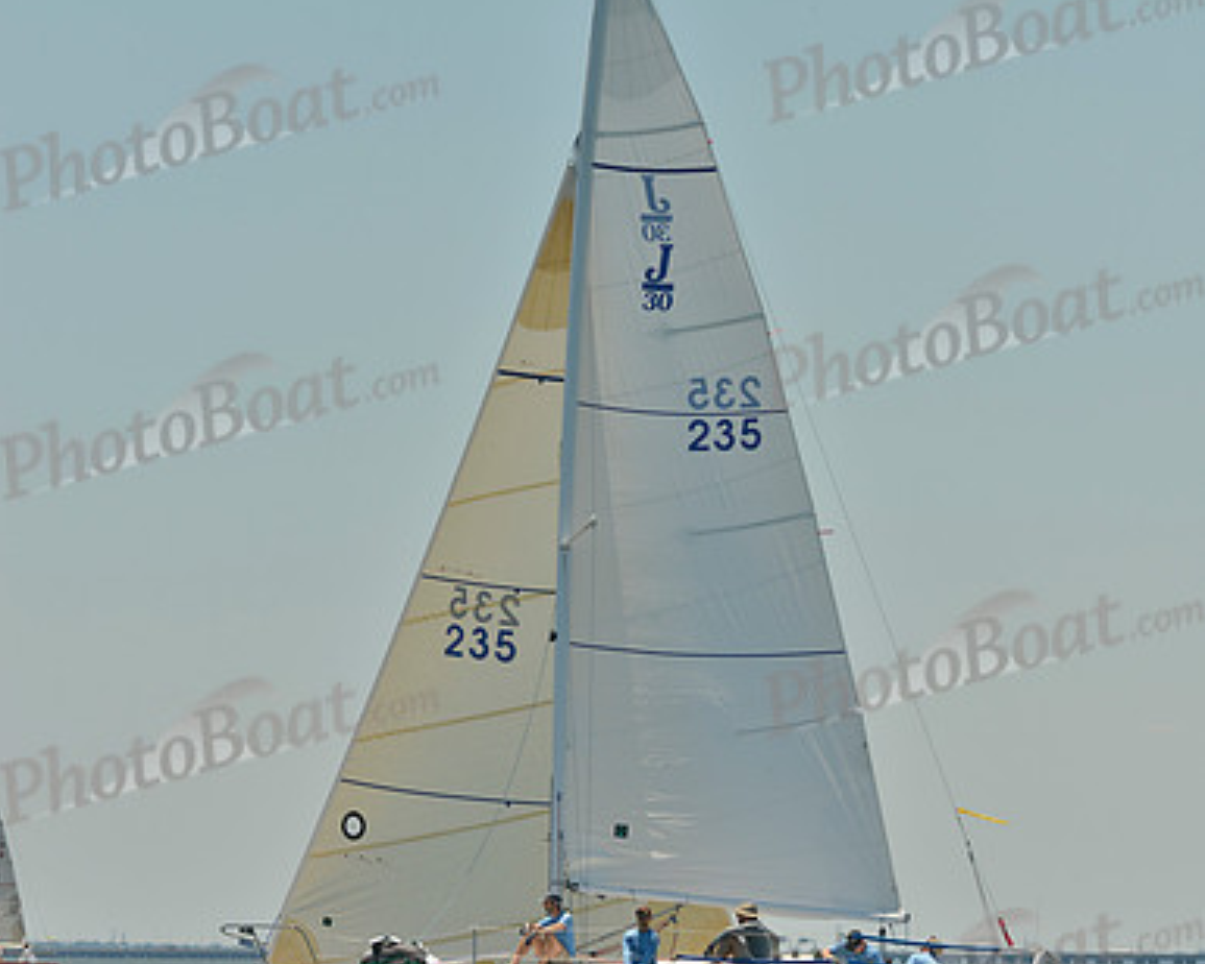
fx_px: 10093
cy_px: 538
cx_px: 602
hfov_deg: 6.8
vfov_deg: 5.5
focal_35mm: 283
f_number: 5.6
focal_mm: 200
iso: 200
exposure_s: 1/1600
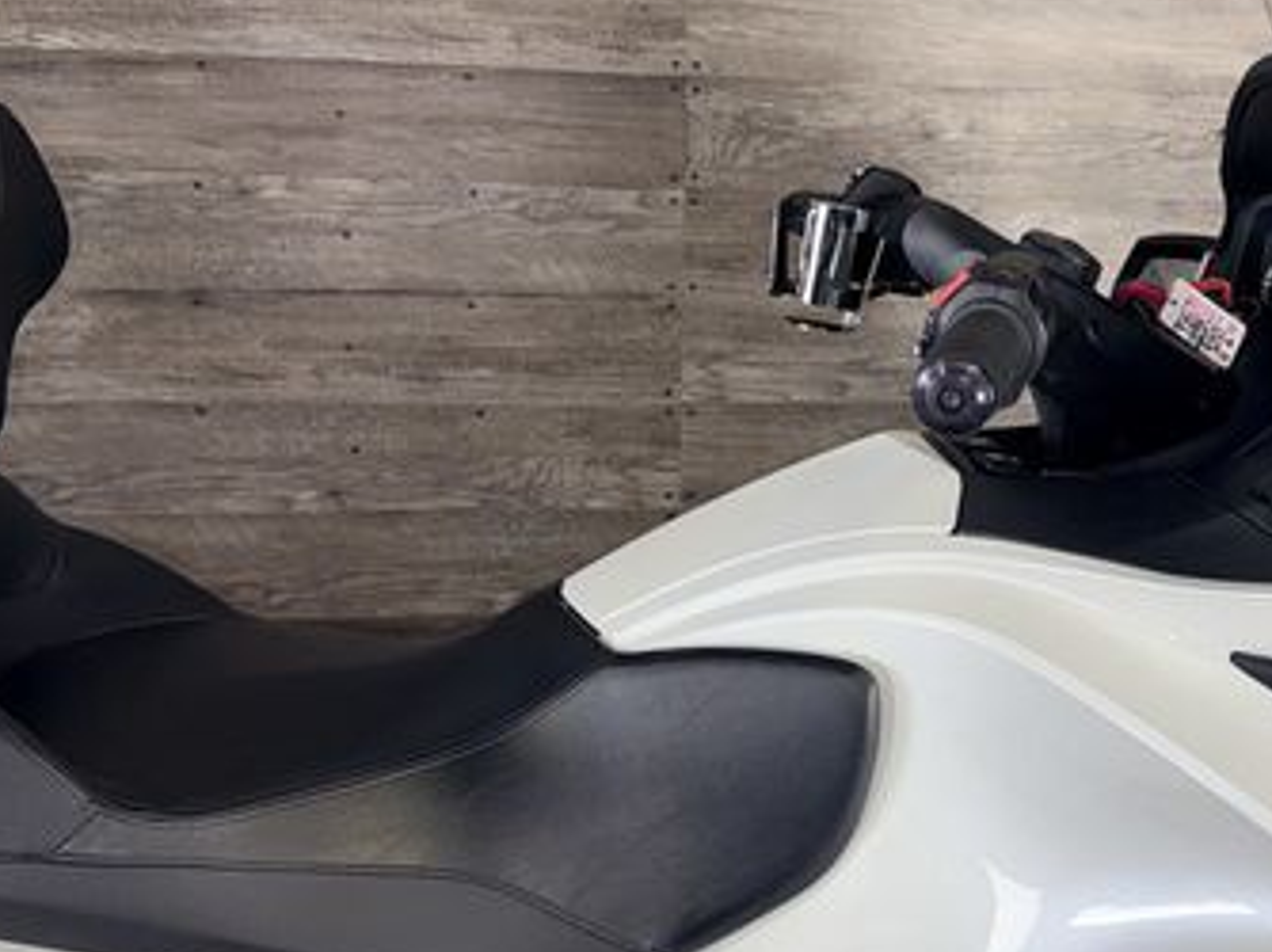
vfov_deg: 31.5
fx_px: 1689
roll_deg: -1.8
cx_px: 865
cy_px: 426
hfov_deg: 40.7
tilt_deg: -9.8
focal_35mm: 46
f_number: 1.78
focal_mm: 6.76
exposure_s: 1/39
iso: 64
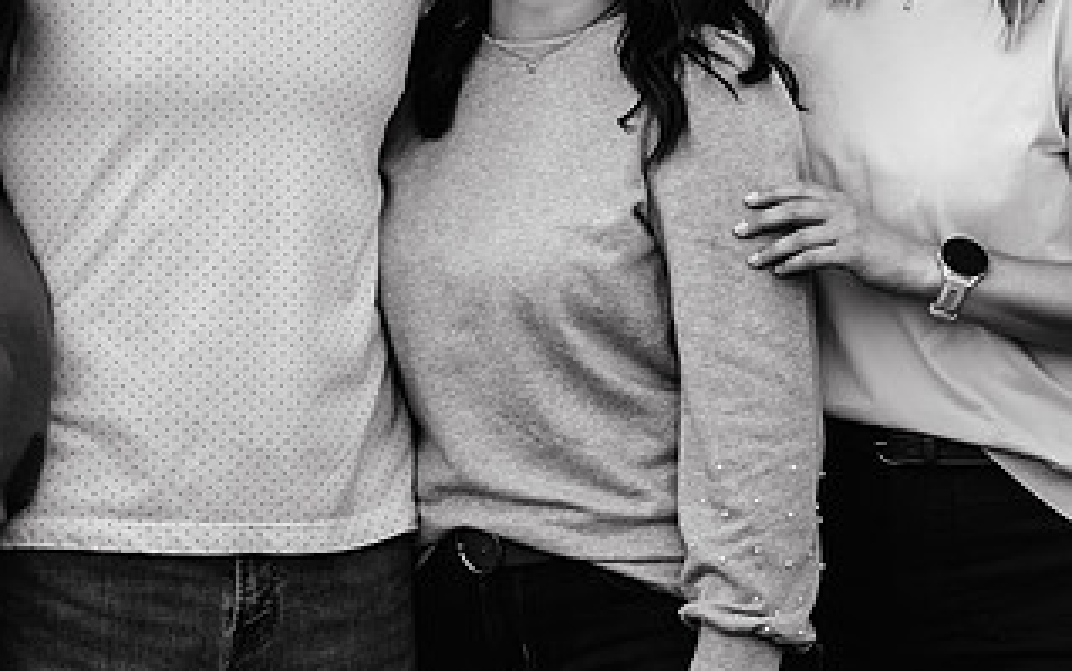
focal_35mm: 349
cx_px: 445
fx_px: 10200
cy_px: -2
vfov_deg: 3.8
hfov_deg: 6.0
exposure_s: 1/160
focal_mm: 167
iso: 500
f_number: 5.6
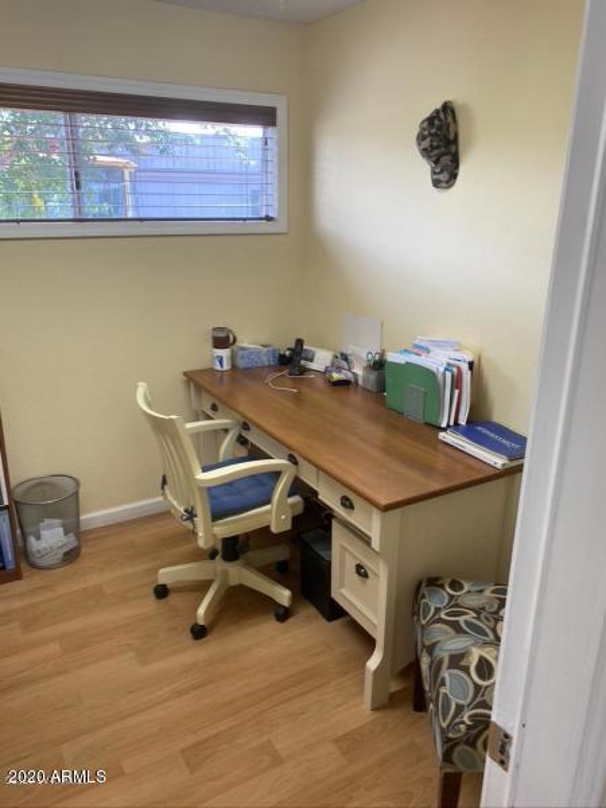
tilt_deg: -17.0
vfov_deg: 67.3
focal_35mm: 26
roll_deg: -1.0
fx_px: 607
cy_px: 404
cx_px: 303
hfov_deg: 53.1
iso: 64
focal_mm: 4.25
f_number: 1.8
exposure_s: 1/60
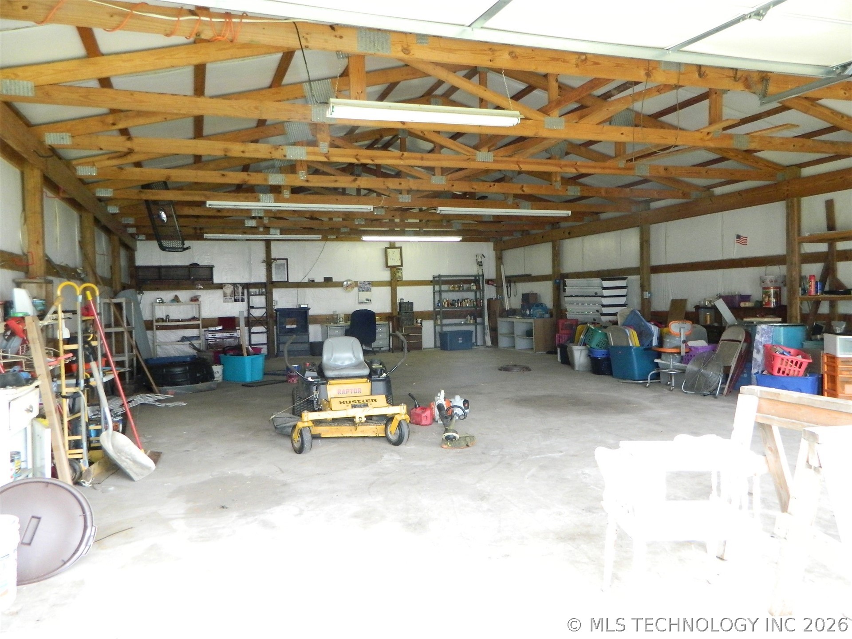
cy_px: 320
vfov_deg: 54.9
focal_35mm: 25
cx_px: 426
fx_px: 615
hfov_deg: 69.4
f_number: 3.1
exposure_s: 1/30
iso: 450
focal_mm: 4.5
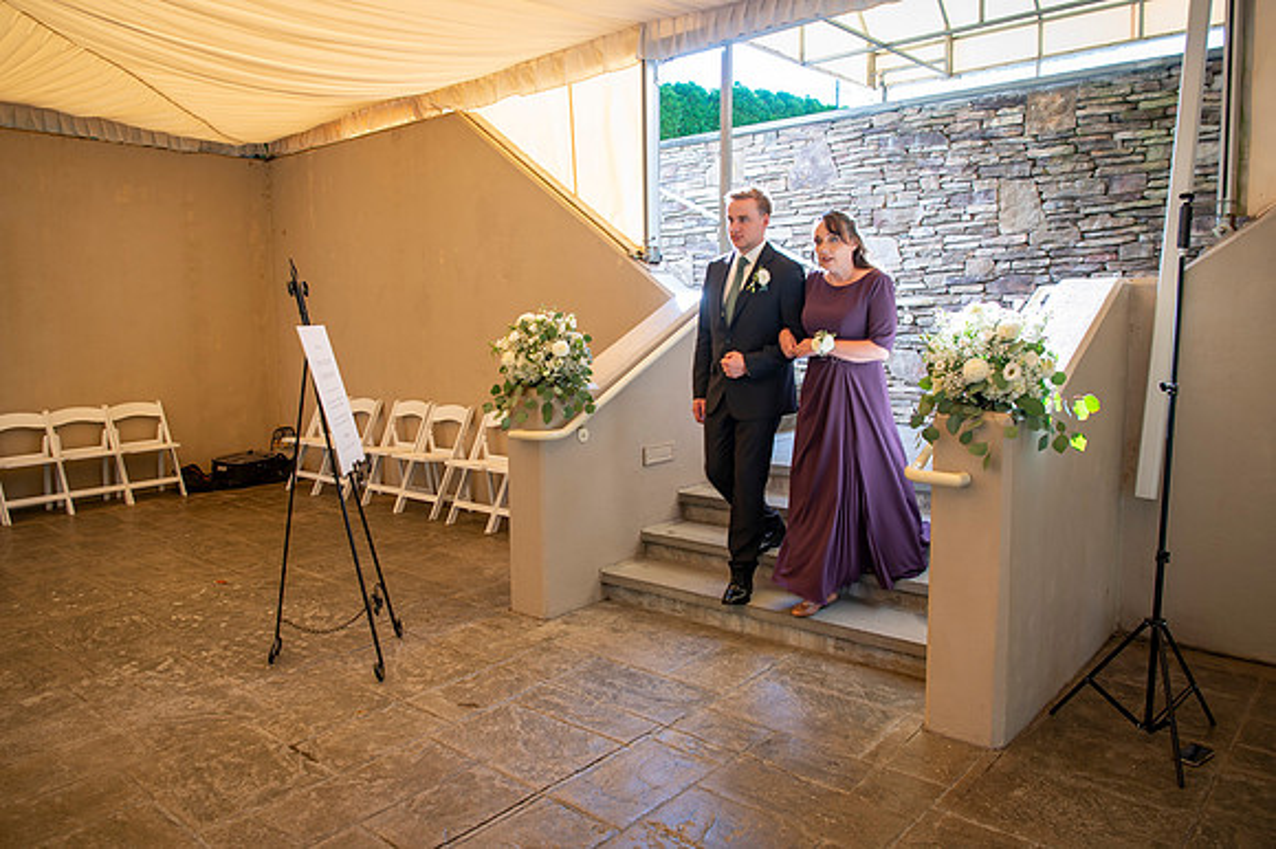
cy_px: 424
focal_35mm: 27
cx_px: 638
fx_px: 950
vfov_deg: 48.2
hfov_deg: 67.8
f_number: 4
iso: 200
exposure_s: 1/100
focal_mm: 26
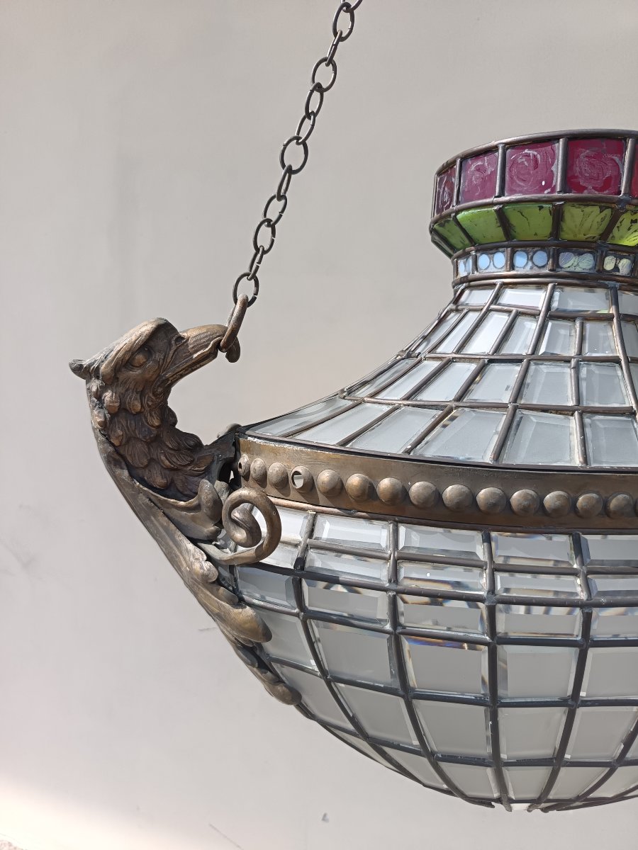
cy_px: 425
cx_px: 319
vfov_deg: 71.6
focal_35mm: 24
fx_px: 590
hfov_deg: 56.8
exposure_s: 1/252
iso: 100
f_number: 1.75
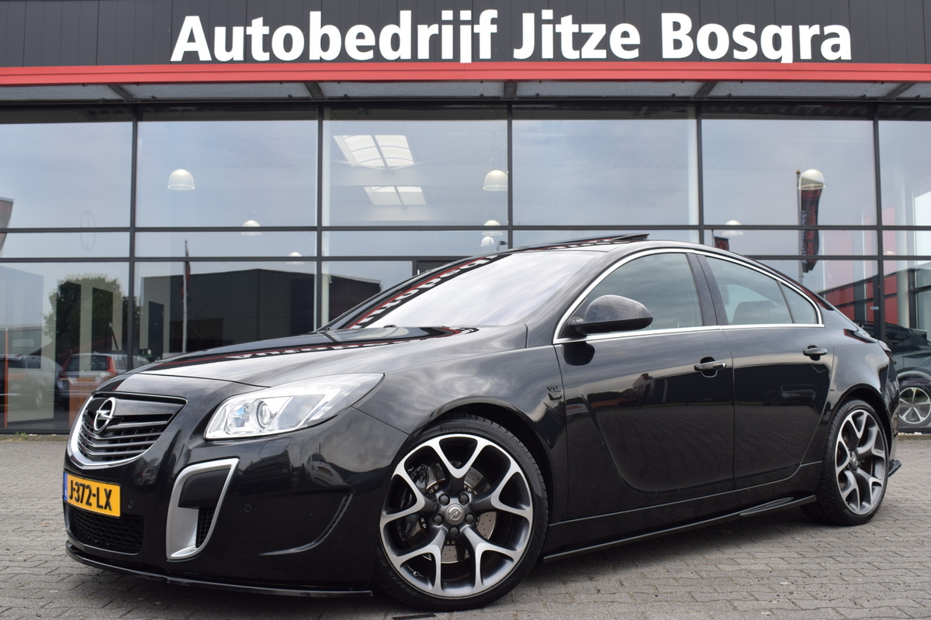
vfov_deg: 34.2
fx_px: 1009
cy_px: 310
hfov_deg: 49.6
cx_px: 466
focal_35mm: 39
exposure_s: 1/250
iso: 360
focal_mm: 26
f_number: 8
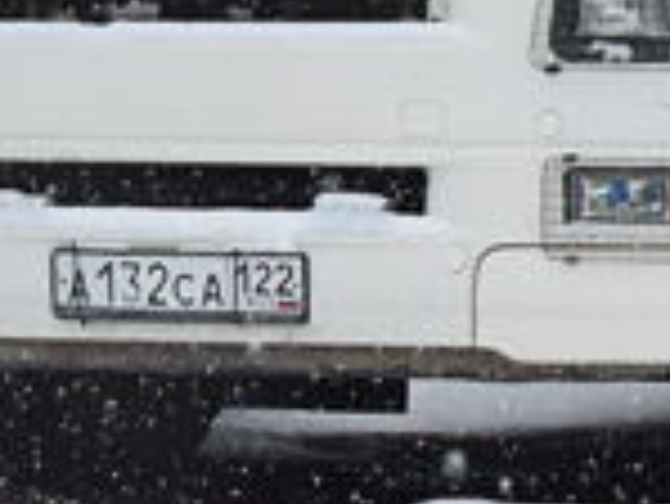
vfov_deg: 2.3
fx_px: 12356
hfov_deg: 3.1
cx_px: 1389
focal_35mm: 638
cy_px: -976
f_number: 6.3
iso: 200
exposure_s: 1/400
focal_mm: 55
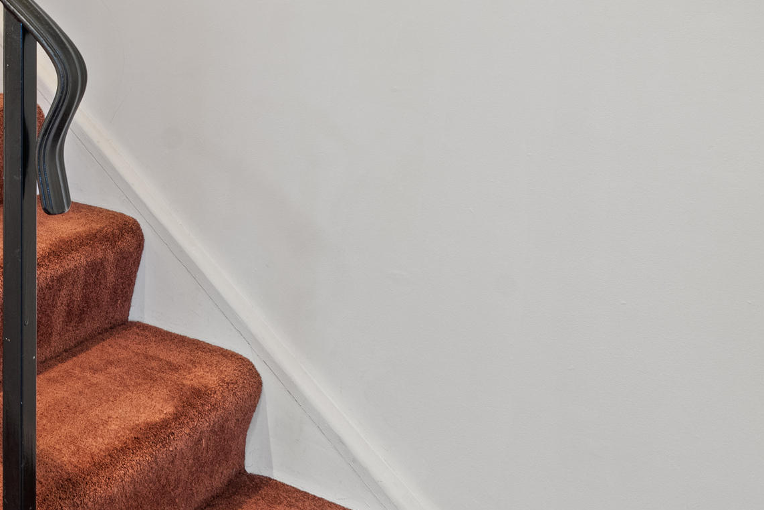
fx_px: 941
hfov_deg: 33.6
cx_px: -203
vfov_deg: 28.0
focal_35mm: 44
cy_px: -27
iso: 400
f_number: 8
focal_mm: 16.5
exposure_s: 1
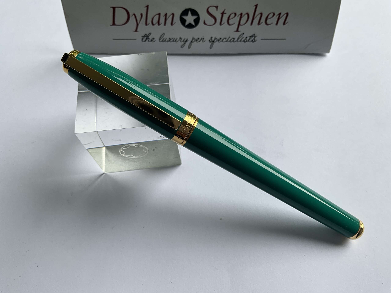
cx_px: 196
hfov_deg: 61.7
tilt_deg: -62.3
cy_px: 146
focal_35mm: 29
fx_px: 328
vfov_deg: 48.2
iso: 20
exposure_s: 1/122
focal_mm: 3
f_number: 1.8
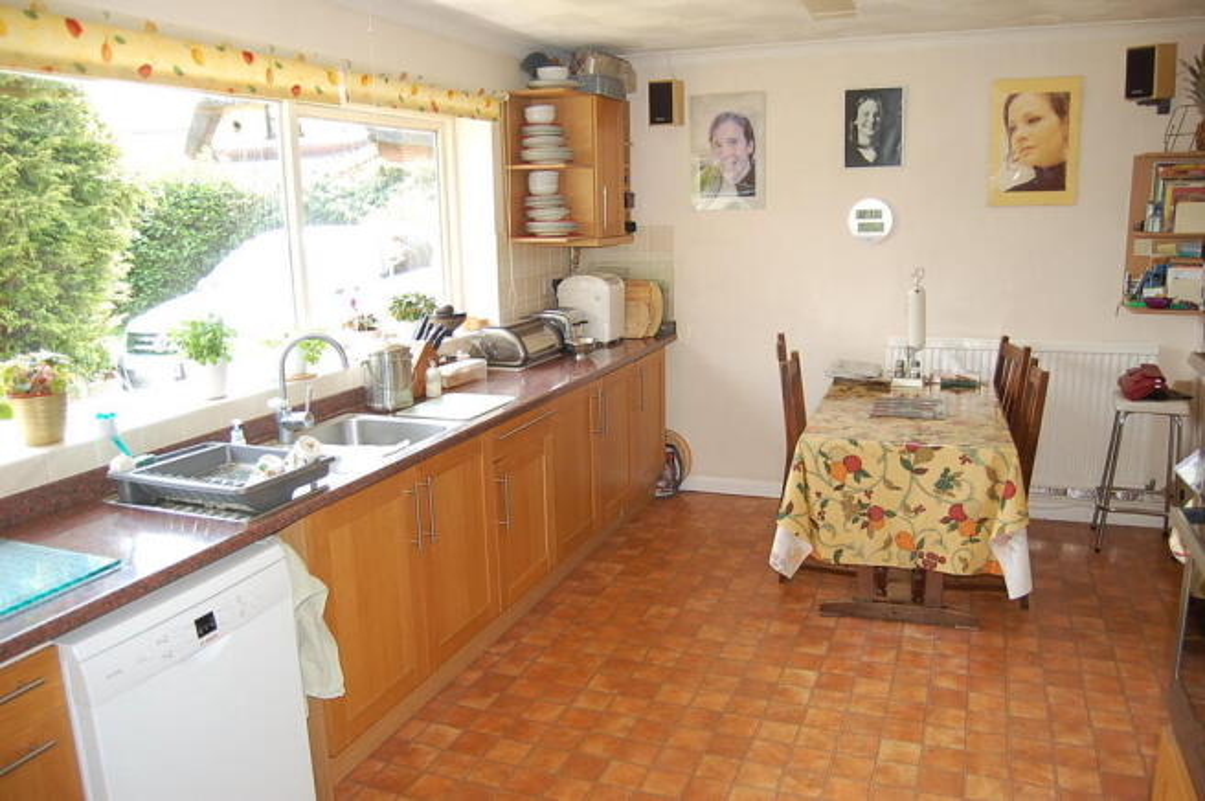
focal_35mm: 27
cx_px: 602
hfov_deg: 67.4
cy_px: 400
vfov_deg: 47.8
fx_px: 903
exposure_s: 1/60
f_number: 3.5
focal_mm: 18
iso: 200
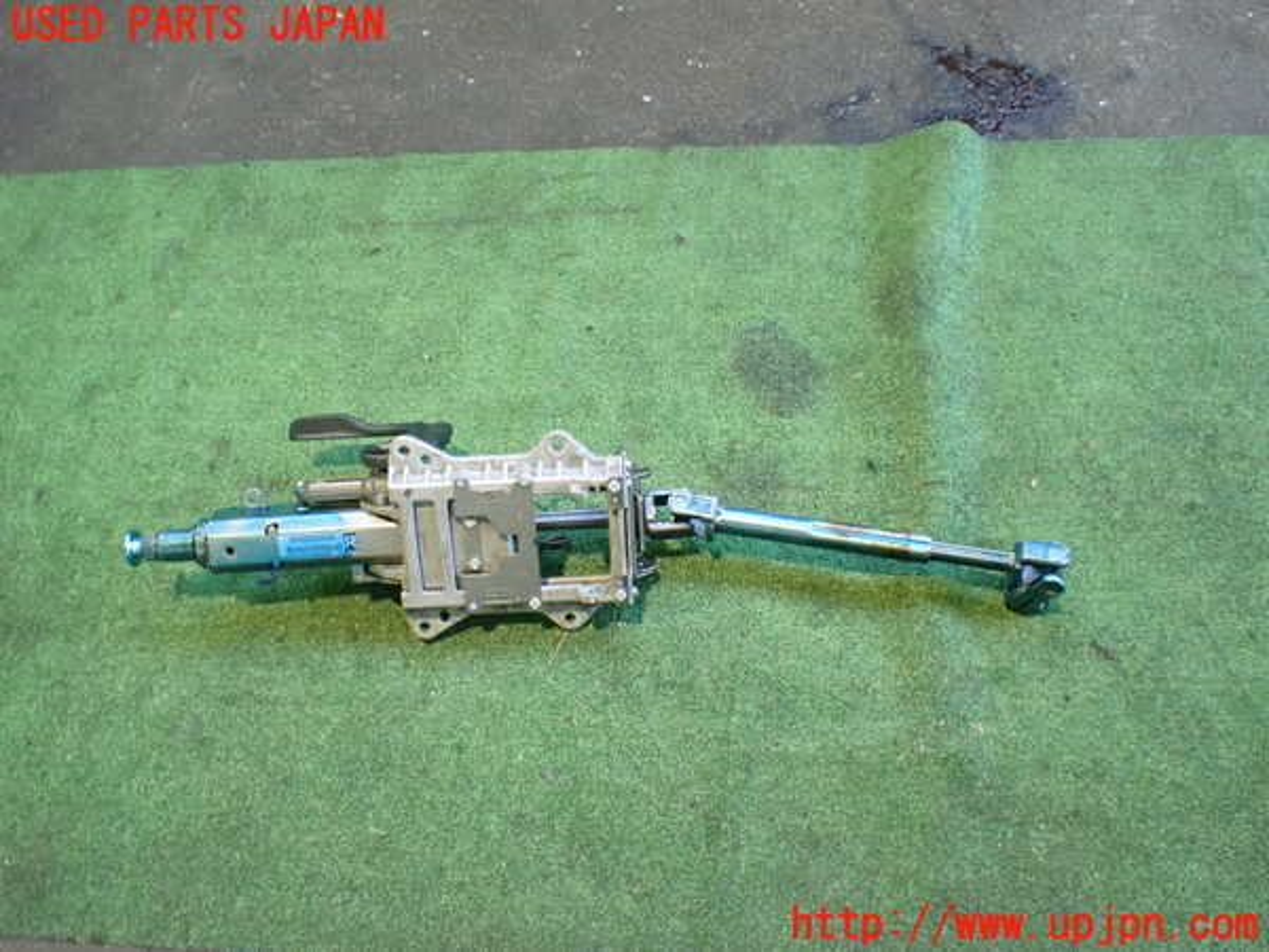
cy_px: 476
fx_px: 1100
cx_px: 634
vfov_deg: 46.8
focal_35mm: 30
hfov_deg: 60.0
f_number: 2.3
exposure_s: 1/50
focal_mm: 5.4
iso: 800
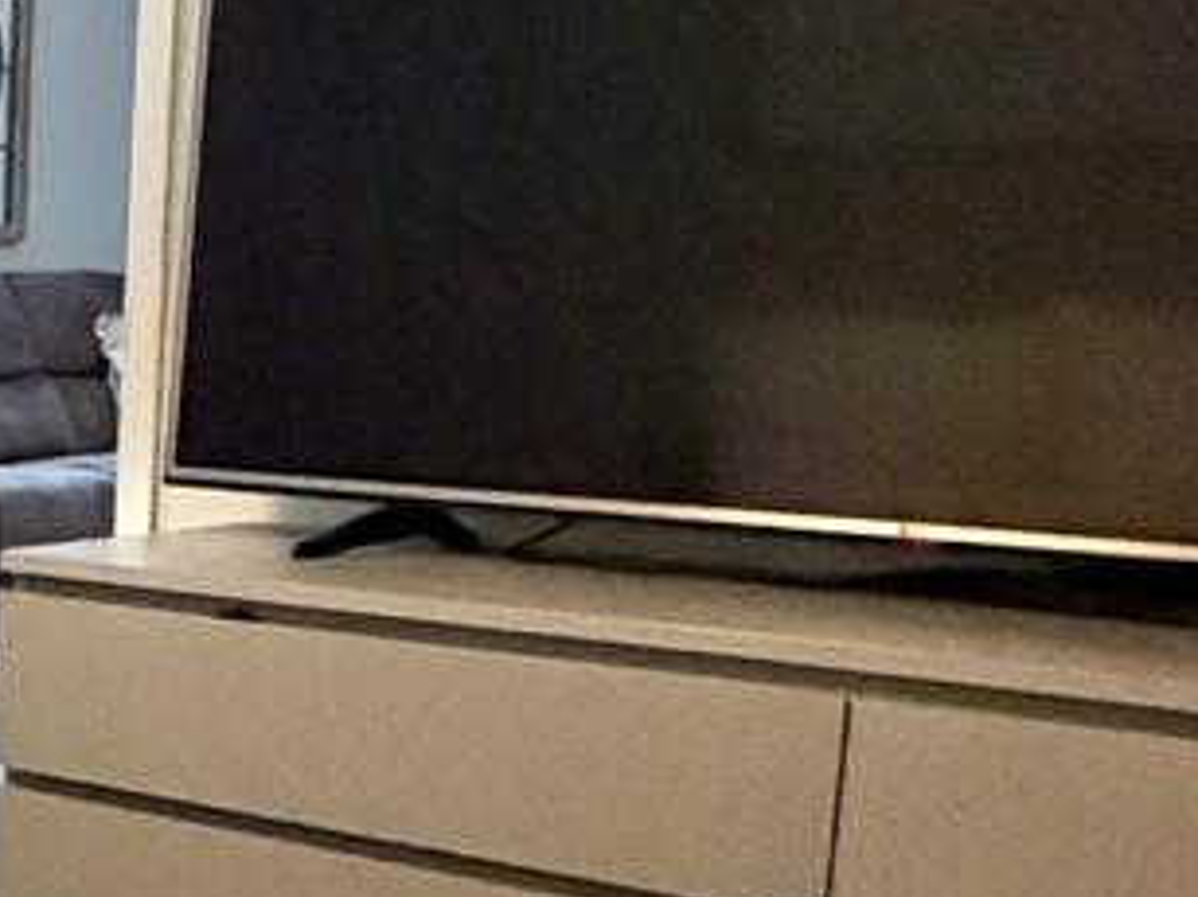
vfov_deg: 20.1
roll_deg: +2.5
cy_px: 577
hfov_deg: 17.5
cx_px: -1288
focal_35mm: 73
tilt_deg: -7.9
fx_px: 2525
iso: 800
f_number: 2.2
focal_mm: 2.22
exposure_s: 1/60
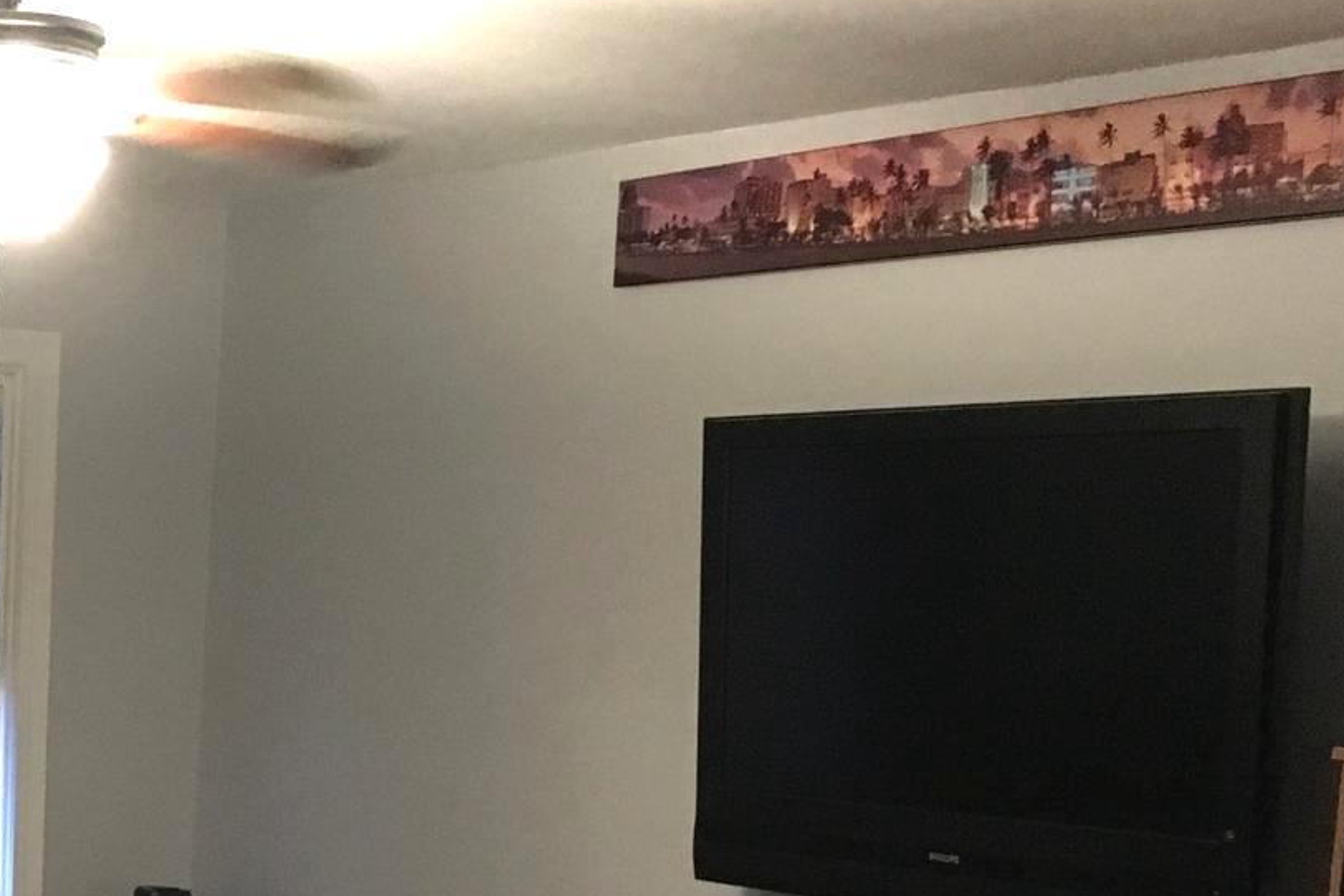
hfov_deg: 25.5
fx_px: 2837
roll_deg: -2.3
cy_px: 1037
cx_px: 33
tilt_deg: -7.0
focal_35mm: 76
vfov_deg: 17.2
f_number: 2.2
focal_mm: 4.15
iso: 320
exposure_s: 1/15
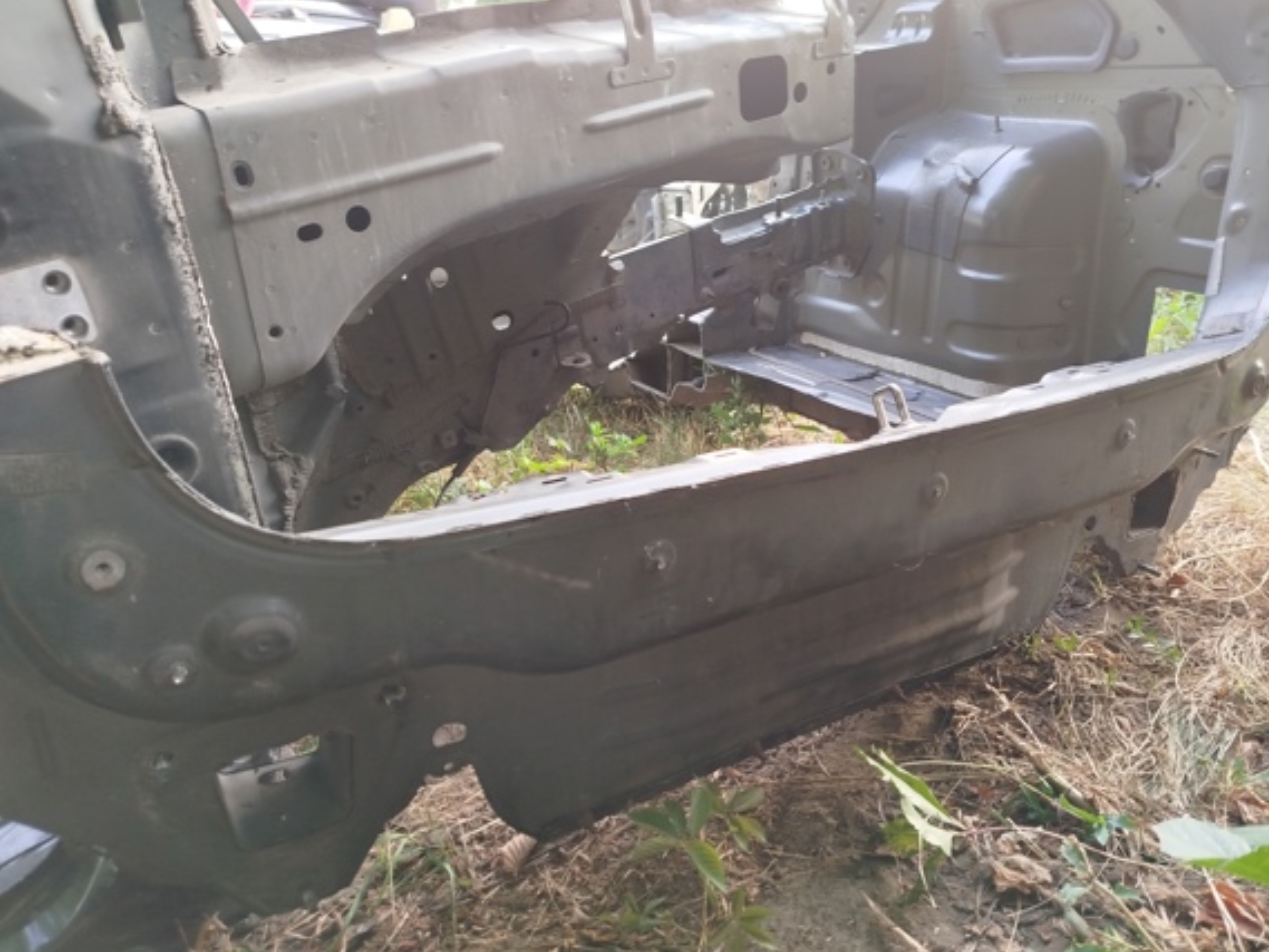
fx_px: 990
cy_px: 448
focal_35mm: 27
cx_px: 678
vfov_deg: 51.3
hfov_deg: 65.2
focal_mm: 5.31
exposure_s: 1/33
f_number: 1.7
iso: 125
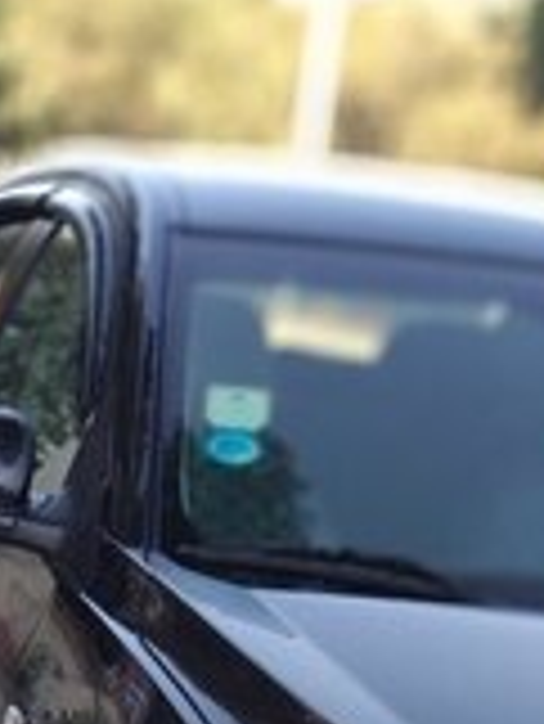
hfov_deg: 9.3
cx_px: 225
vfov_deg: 12.0
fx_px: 3348
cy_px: 958
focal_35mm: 160
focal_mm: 5.99
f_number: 2.6
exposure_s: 1/113
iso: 100
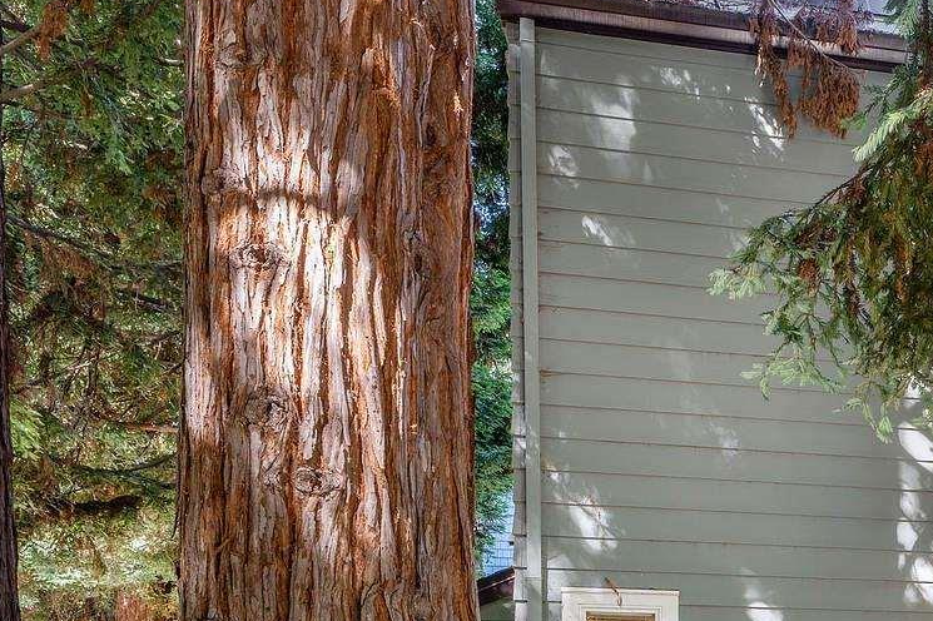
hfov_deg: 34.7
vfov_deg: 29.2
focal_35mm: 44
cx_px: 1142
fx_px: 1140
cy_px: 559
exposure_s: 1/5
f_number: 9
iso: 125
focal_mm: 16
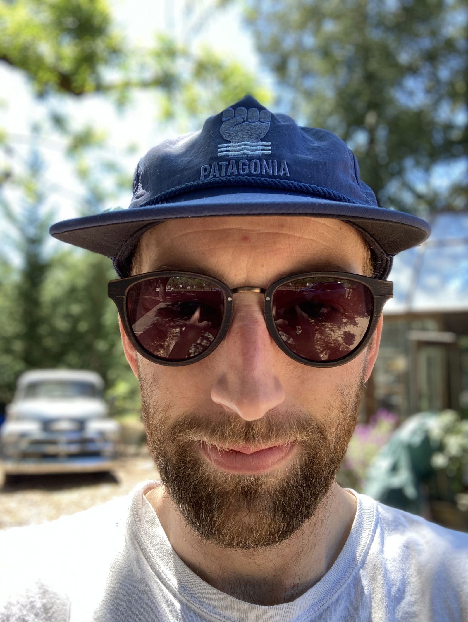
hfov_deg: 44.2
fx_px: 576
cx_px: 234
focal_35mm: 32
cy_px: 311
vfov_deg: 56.8
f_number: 2.2
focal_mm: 2.87
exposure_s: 1/121
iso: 40
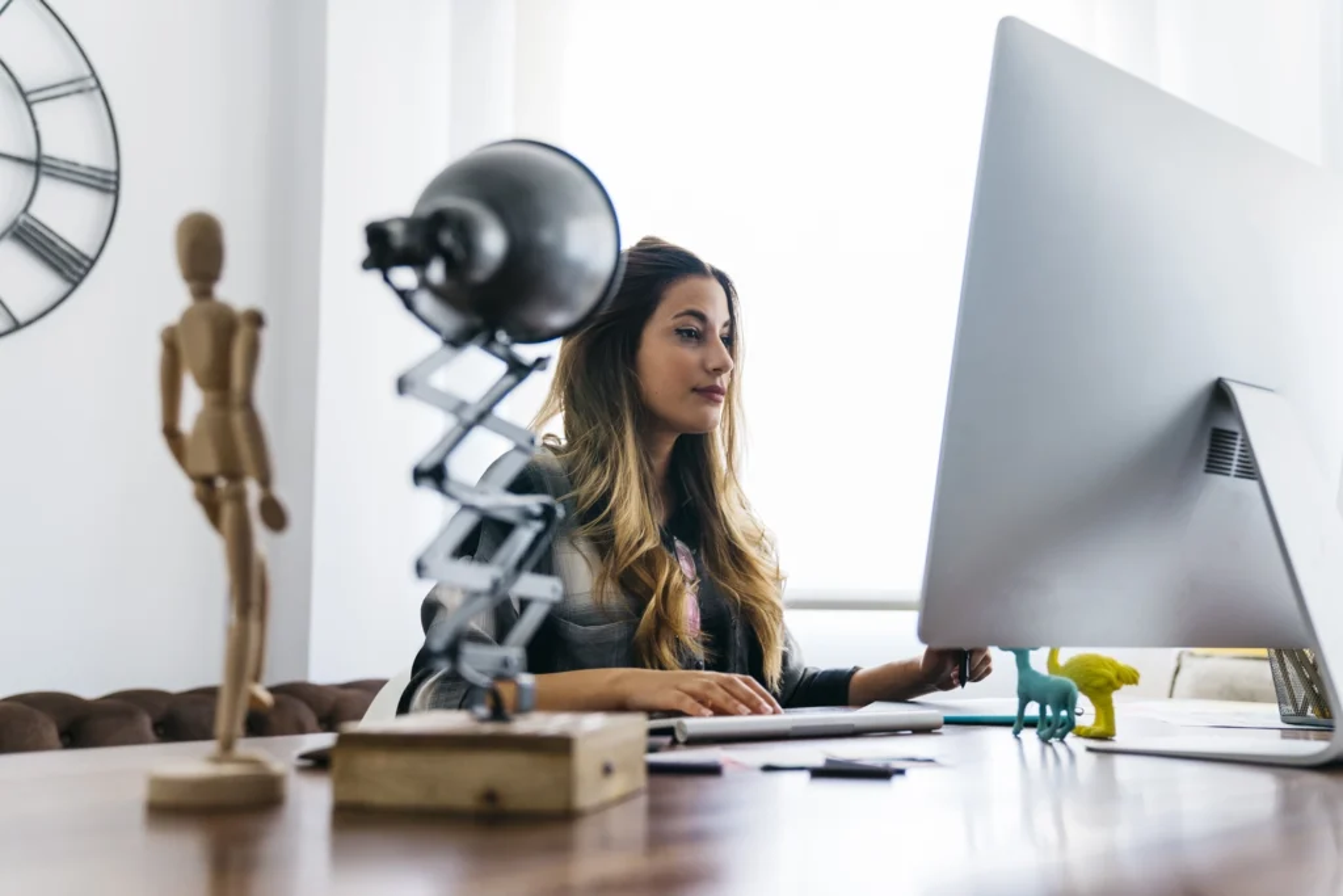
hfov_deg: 48.5
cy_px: 448
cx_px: 672
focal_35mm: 40
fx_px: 1492
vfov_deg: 33.4
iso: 400
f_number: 2.8
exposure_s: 1/40
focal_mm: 40
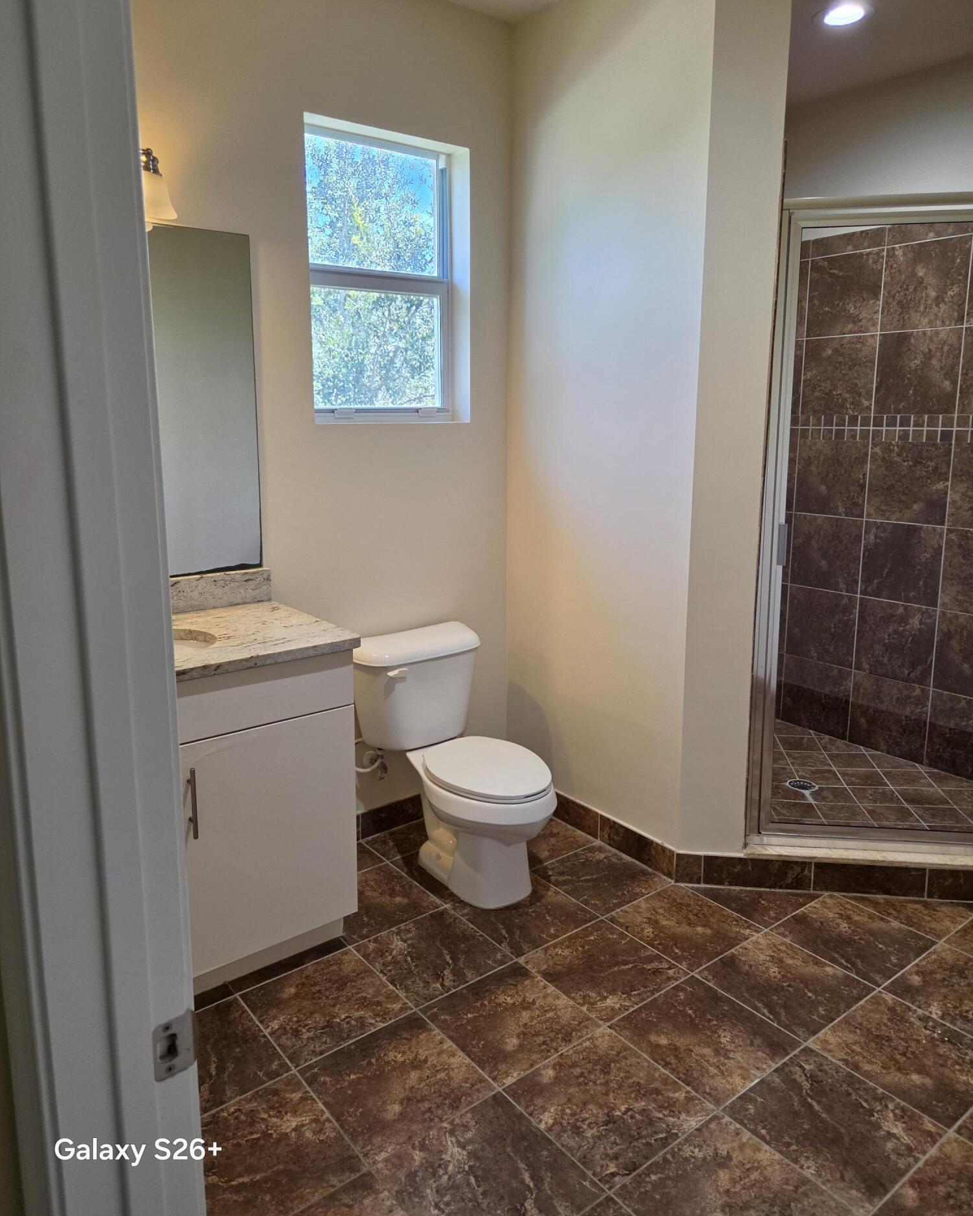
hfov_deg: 58.8
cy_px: 575
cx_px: 487
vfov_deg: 70.2
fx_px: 864
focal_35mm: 24
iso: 160
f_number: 1.8
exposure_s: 1/120
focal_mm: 5.4
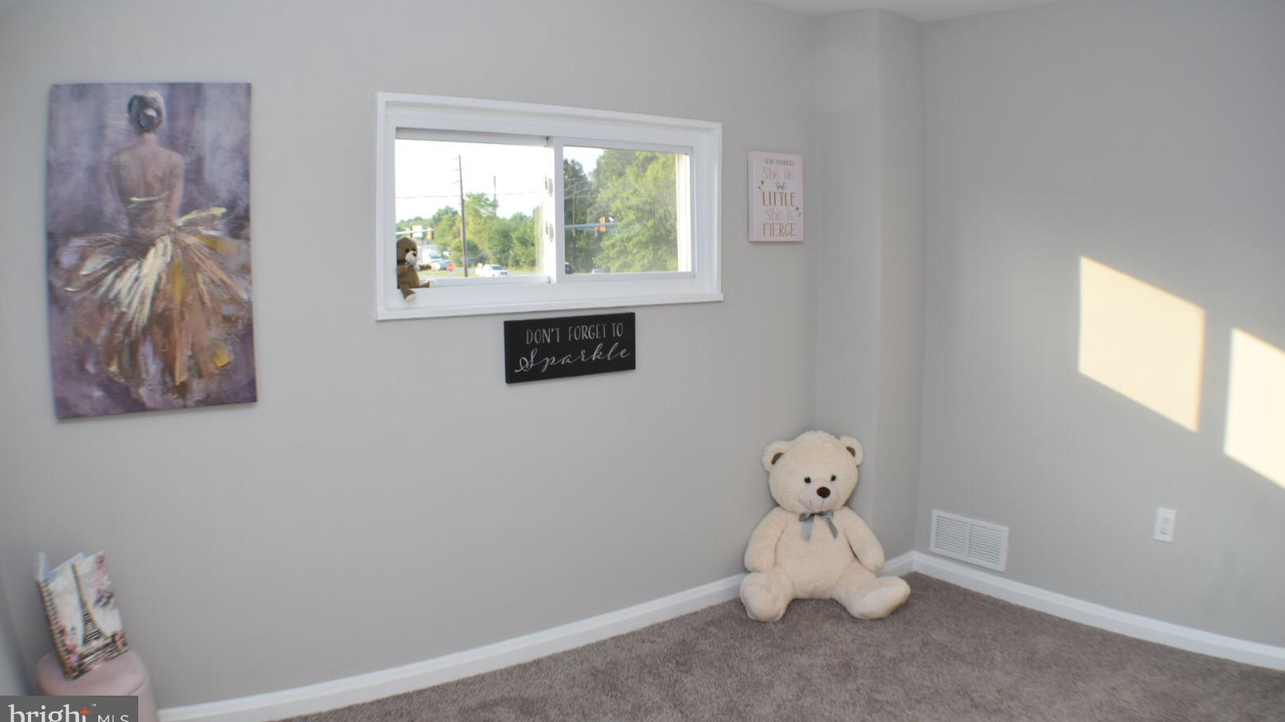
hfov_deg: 52.8
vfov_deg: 31.1
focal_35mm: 38
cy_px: 311
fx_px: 1295
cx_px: 646
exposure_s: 1/200
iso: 400
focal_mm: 24
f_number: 7.1
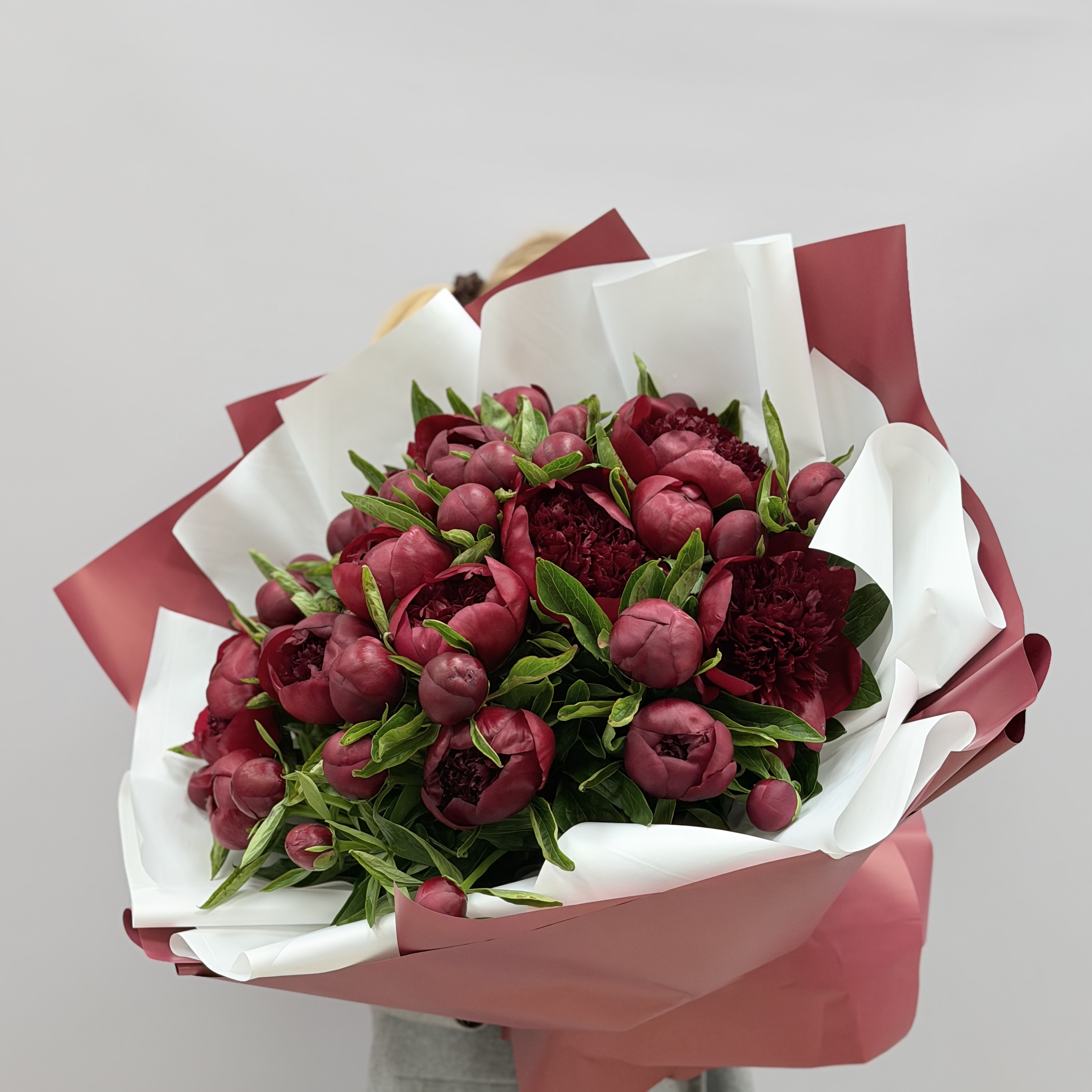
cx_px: 544
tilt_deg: -6.4
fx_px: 2034
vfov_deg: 29.8
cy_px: 725
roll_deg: -4.5
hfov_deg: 30.0
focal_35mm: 57
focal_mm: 6.76
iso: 50
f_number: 1.78
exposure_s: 1/100
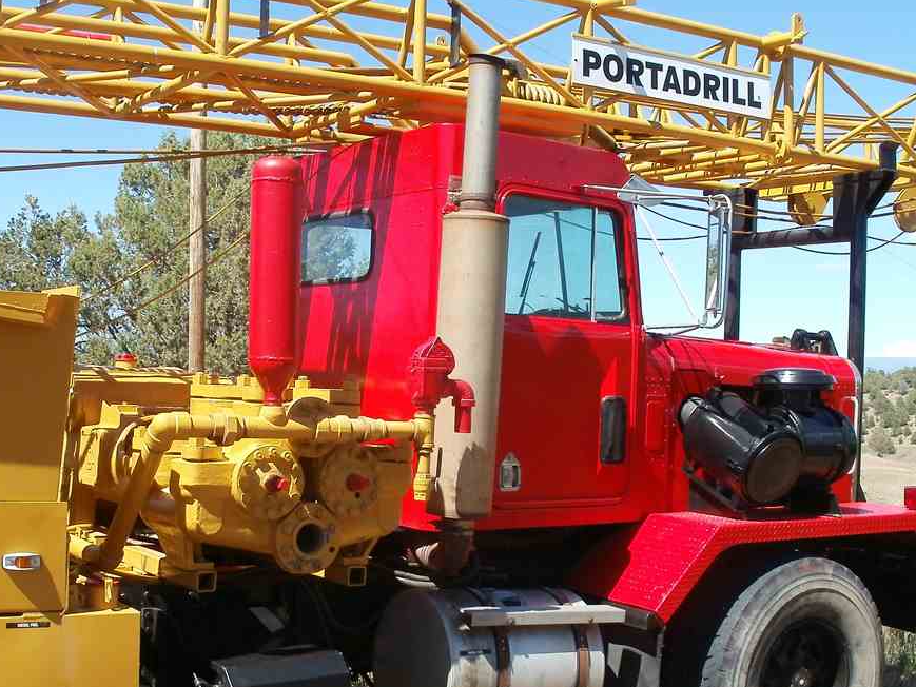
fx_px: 1403
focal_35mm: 53
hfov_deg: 36.1
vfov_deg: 27.4
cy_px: 450
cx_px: 377
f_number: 5.6
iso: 100
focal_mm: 6.3
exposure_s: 1/250
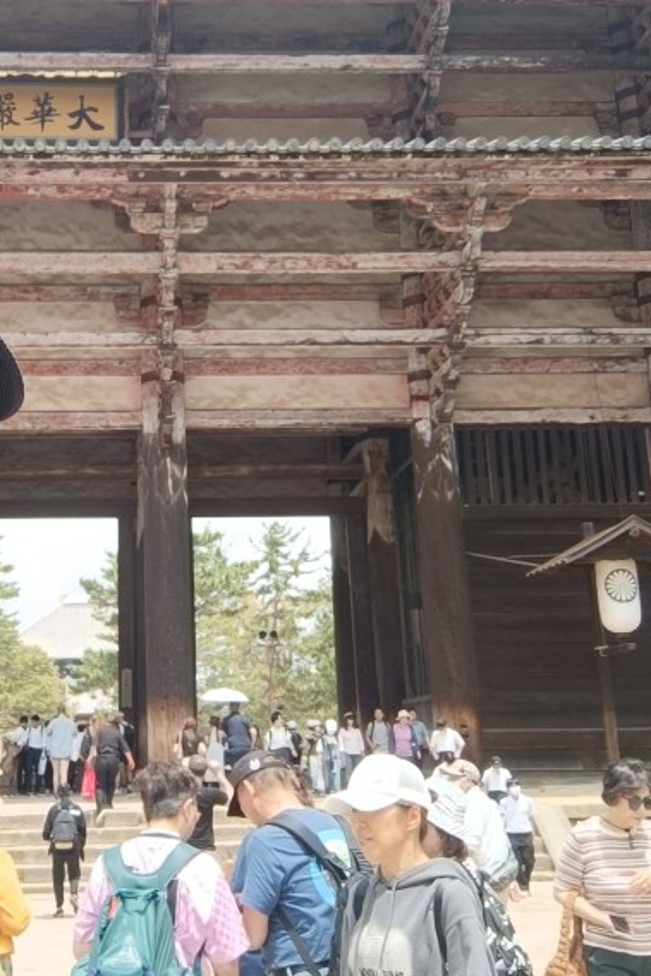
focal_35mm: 45
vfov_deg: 43.5
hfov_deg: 29.4
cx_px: 168
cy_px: 416
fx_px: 1220
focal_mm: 3.24
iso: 59
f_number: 2.45
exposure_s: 1/983
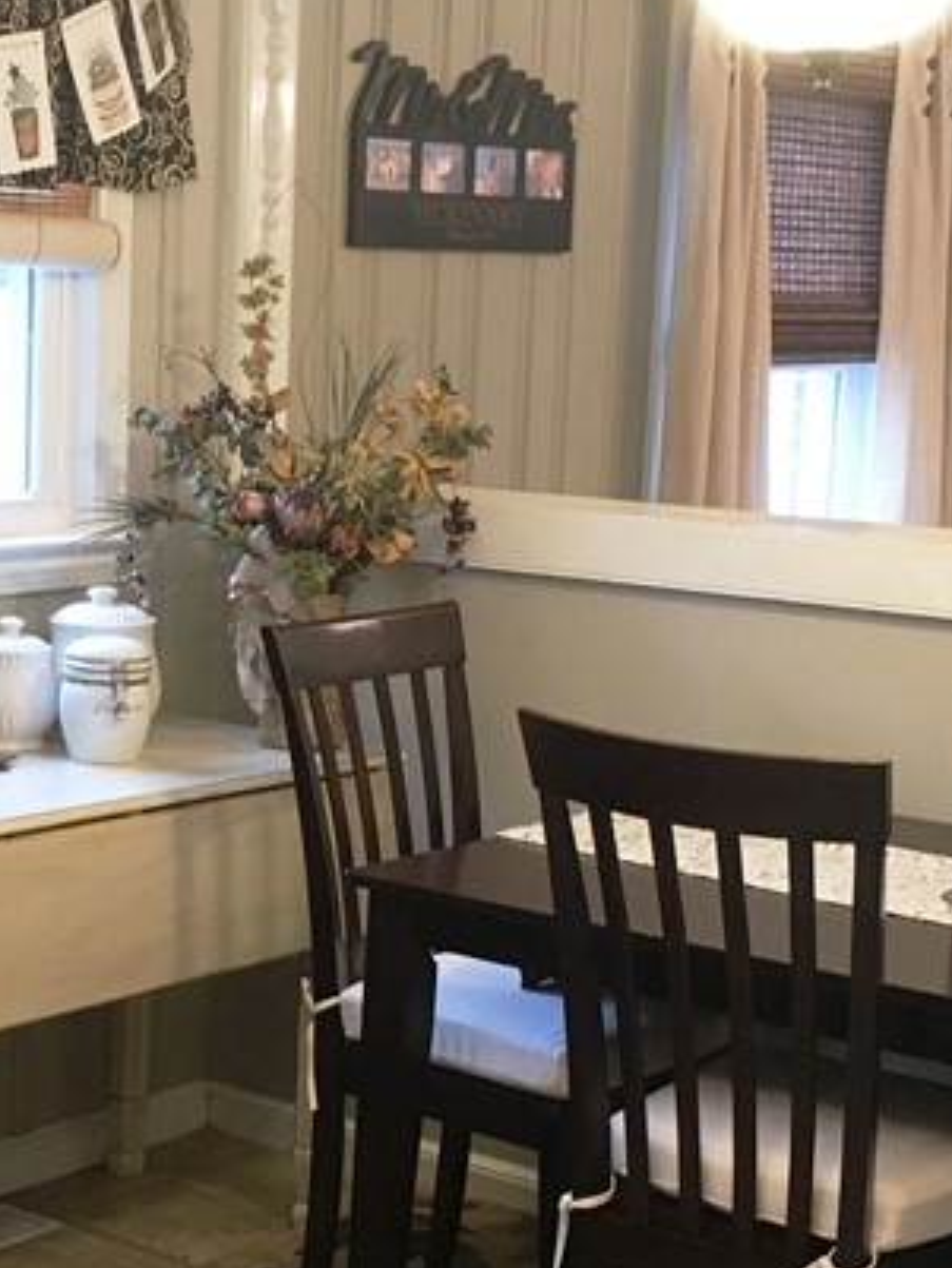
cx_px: 244
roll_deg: -1.5
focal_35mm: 74
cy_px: 674
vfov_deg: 26.3
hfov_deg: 19.8
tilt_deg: -8.1
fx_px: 2712
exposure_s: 1/30
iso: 125
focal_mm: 4.15
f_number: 2.2
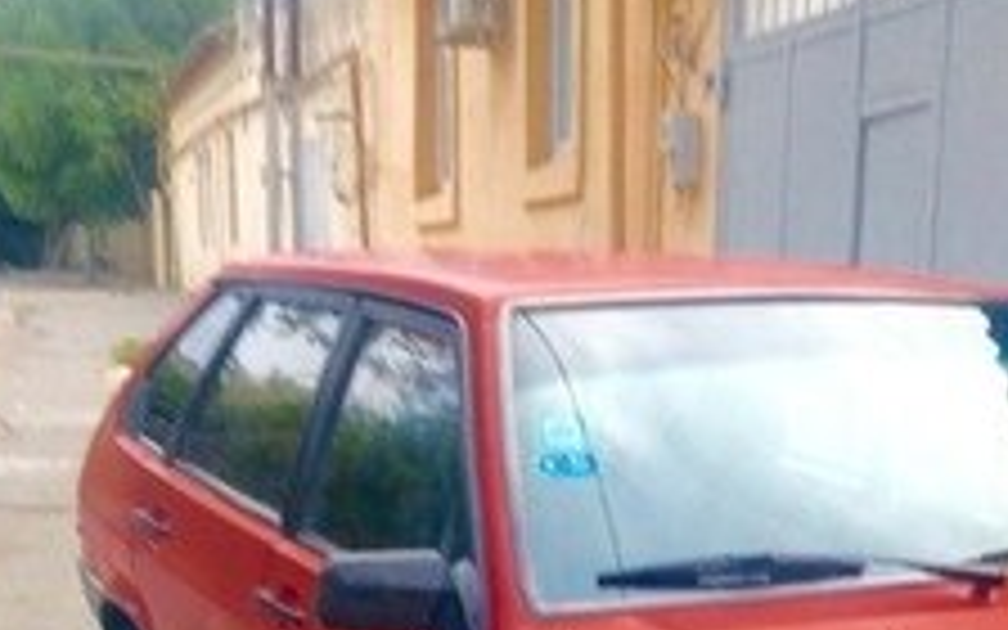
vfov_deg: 17.6
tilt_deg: -20.2
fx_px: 1868
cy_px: 873
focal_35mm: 68
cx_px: 702
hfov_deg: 29.9
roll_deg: -2.4
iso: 40
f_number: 2.2
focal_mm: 4.15
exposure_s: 1/100
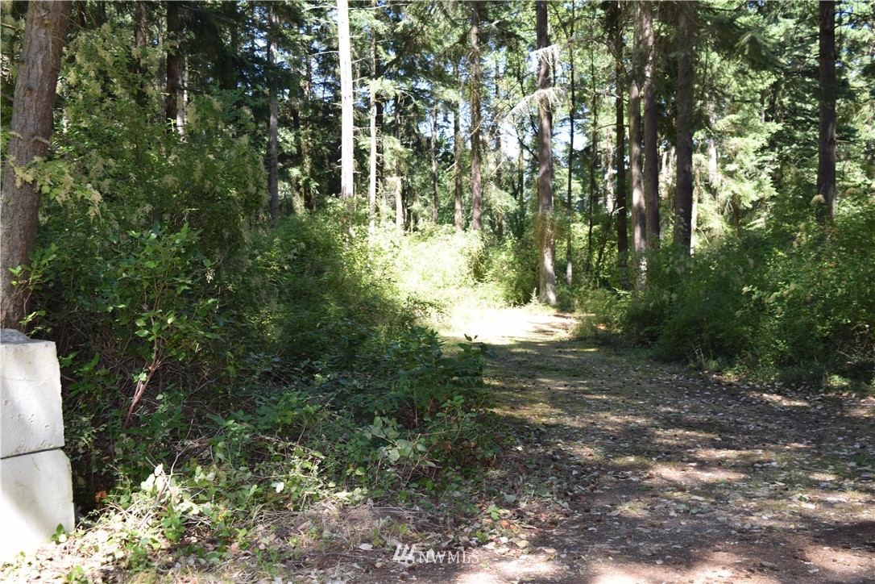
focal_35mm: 36
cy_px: 292
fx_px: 875
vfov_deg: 36.9
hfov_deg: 53.1
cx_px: 438
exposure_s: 1/125
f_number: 5.6
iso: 250
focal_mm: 24
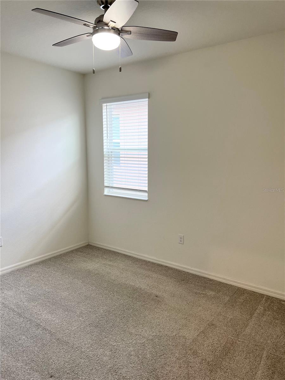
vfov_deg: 67.3
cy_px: 190
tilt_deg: -5.8
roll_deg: -0.6
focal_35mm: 26
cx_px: 142
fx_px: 285
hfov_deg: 53.1
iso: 100
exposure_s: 1/120
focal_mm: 5.7
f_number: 1.5
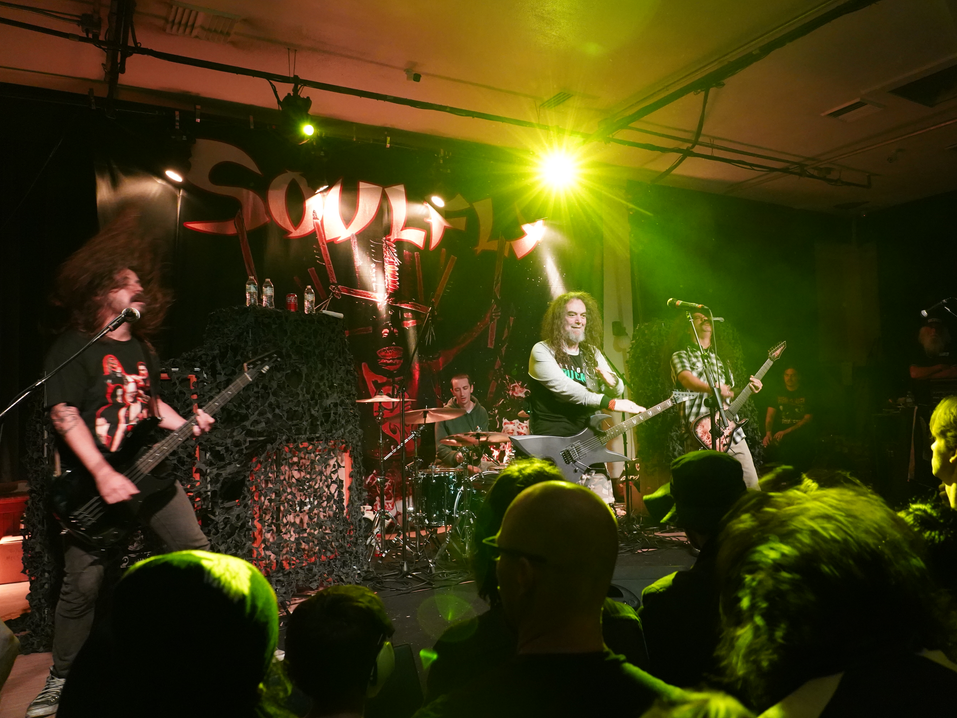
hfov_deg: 67.2
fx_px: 719
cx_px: 513
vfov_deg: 53.1
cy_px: 359
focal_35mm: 26
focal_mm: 24
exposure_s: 1/60
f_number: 4
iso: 8000
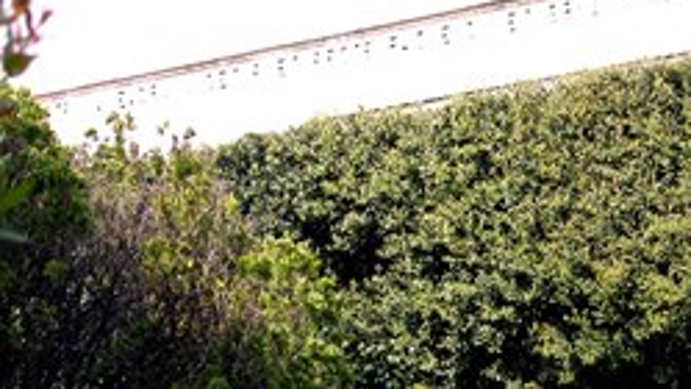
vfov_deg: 6.7
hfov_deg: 11.9
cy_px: 450
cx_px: 488
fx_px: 3298
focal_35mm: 180
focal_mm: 23.7
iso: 100
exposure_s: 1/263
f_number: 4
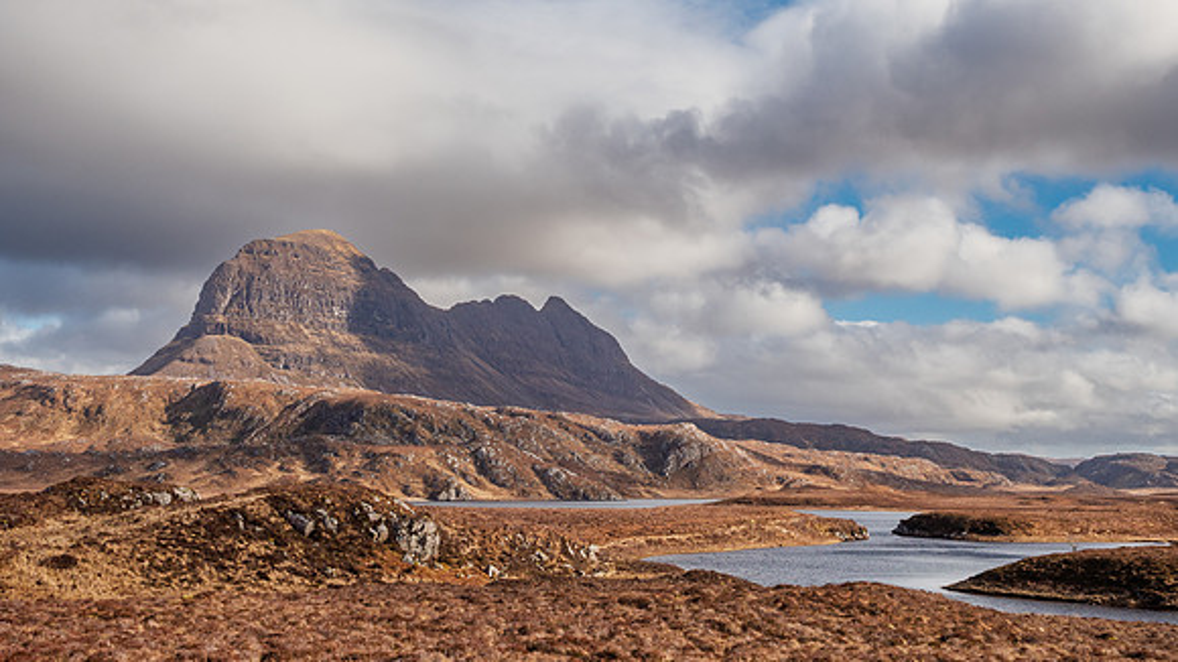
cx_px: 589
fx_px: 1361
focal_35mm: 44
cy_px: 282
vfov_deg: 27.3
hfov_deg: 46.8
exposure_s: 1/250
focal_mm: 20
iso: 200
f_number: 7.1
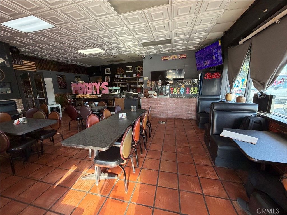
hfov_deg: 102.1
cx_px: 144
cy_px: 108
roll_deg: +1.6
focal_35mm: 14
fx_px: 116
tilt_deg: -11.2
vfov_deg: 85.7
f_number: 2.2
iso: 320
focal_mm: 2.22
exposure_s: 1/98
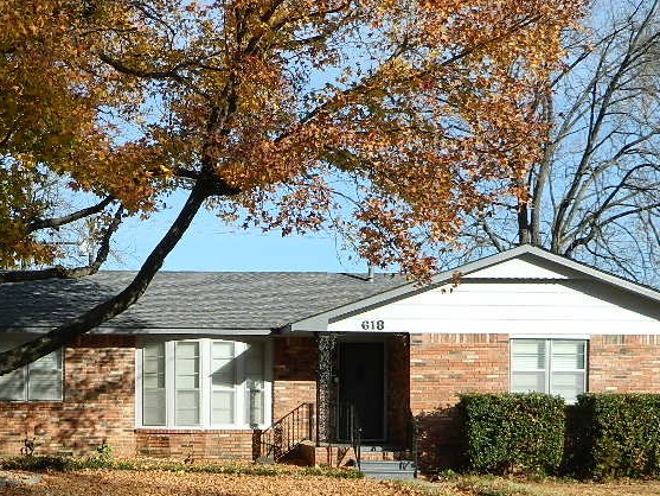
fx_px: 1087
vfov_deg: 25.0
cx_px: 194
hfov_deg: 33.3
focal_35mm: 57
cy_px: 437
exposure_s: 1/640
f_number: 3.2
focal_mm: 5.6
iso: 80
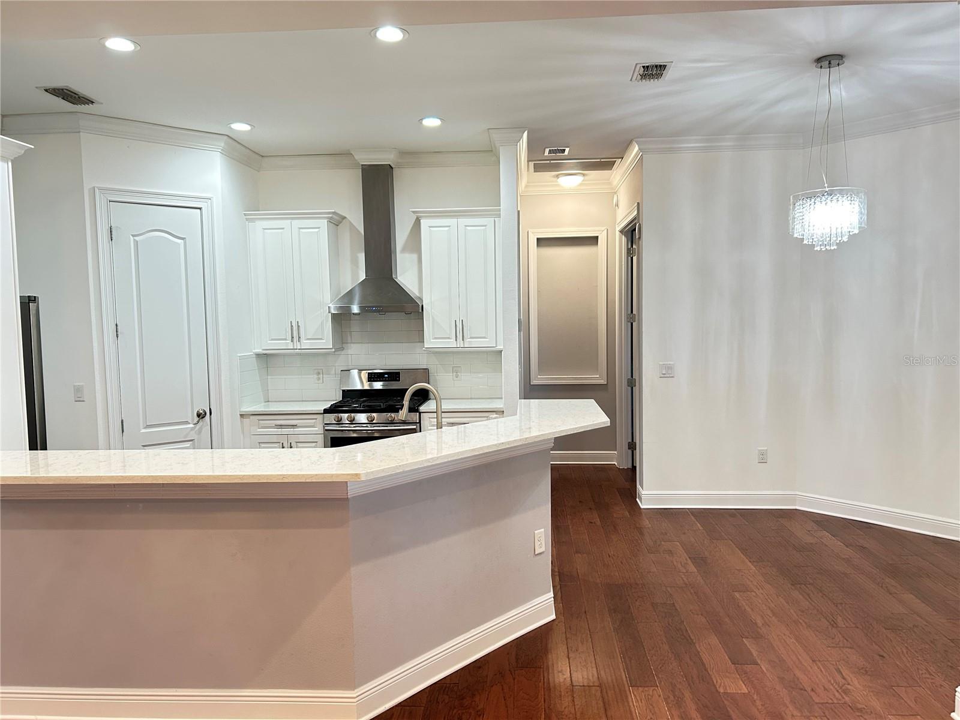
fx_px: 721
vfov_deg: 53.1
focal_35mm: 26
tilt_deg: -3.6
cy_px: 360
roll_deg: +1.7
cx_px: 480
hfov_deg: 67.3
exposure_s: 1/60
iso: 250
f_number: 1.5
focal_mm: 5.7
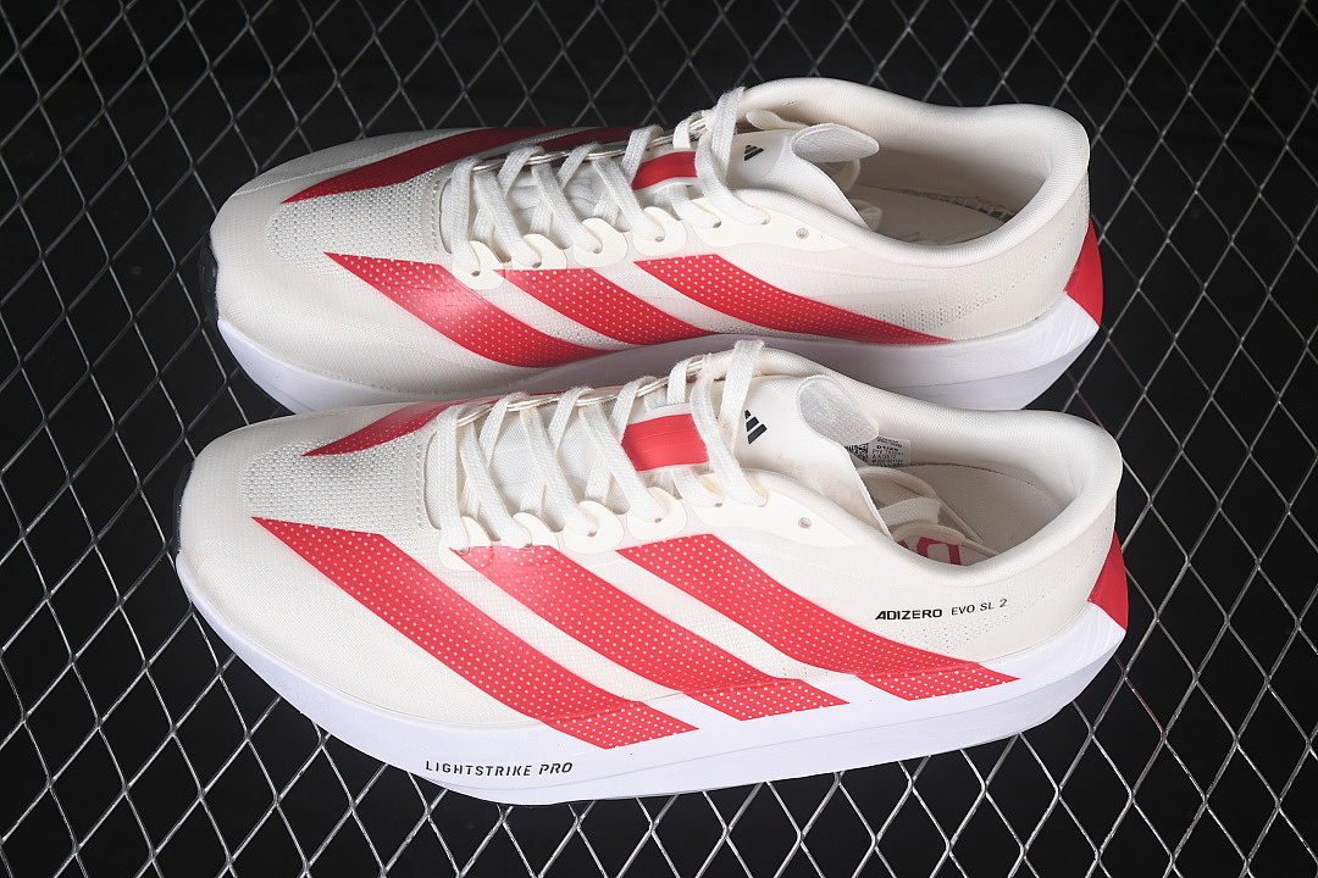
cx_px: 659
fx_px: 2746
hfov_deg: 27.0
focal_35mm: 75
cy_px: 439
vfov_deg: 18.2
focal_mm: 50
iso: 160
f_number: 7.1
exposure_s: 1/80
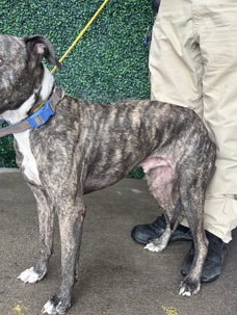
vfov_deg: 51.3
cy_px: 167
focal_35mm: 36
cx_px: 80
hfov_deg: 39.3
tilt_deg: -14.6
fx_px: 328
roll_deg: -5.4
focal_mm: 5.96
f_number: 1.6
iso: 160
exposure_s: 1/60
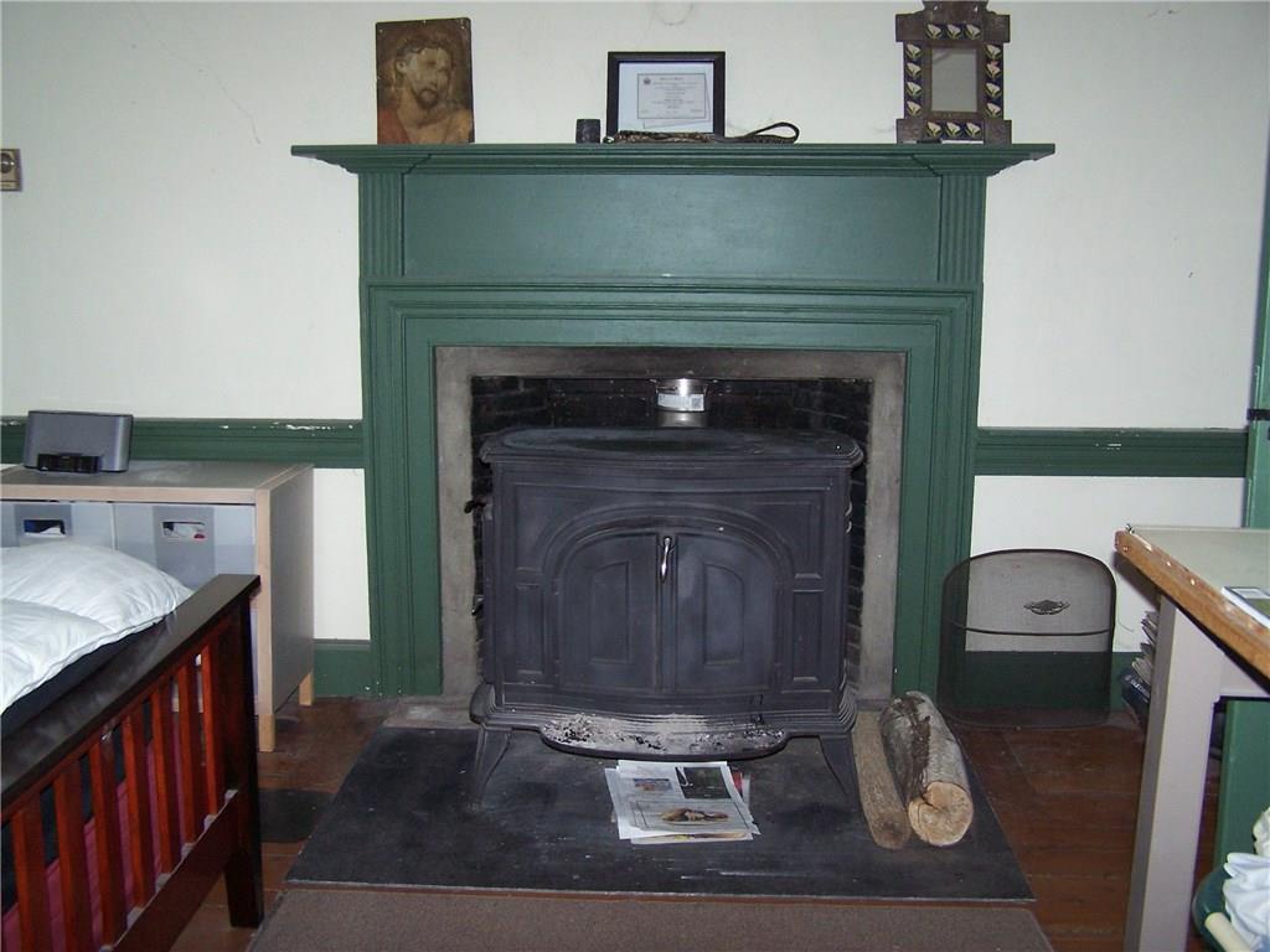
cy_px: 476
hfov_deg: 49.0
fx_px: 1394
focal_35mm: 38
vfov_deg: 37.7
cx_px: 635
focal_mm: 6.3
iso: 140
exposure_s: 1/60
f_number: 2.8
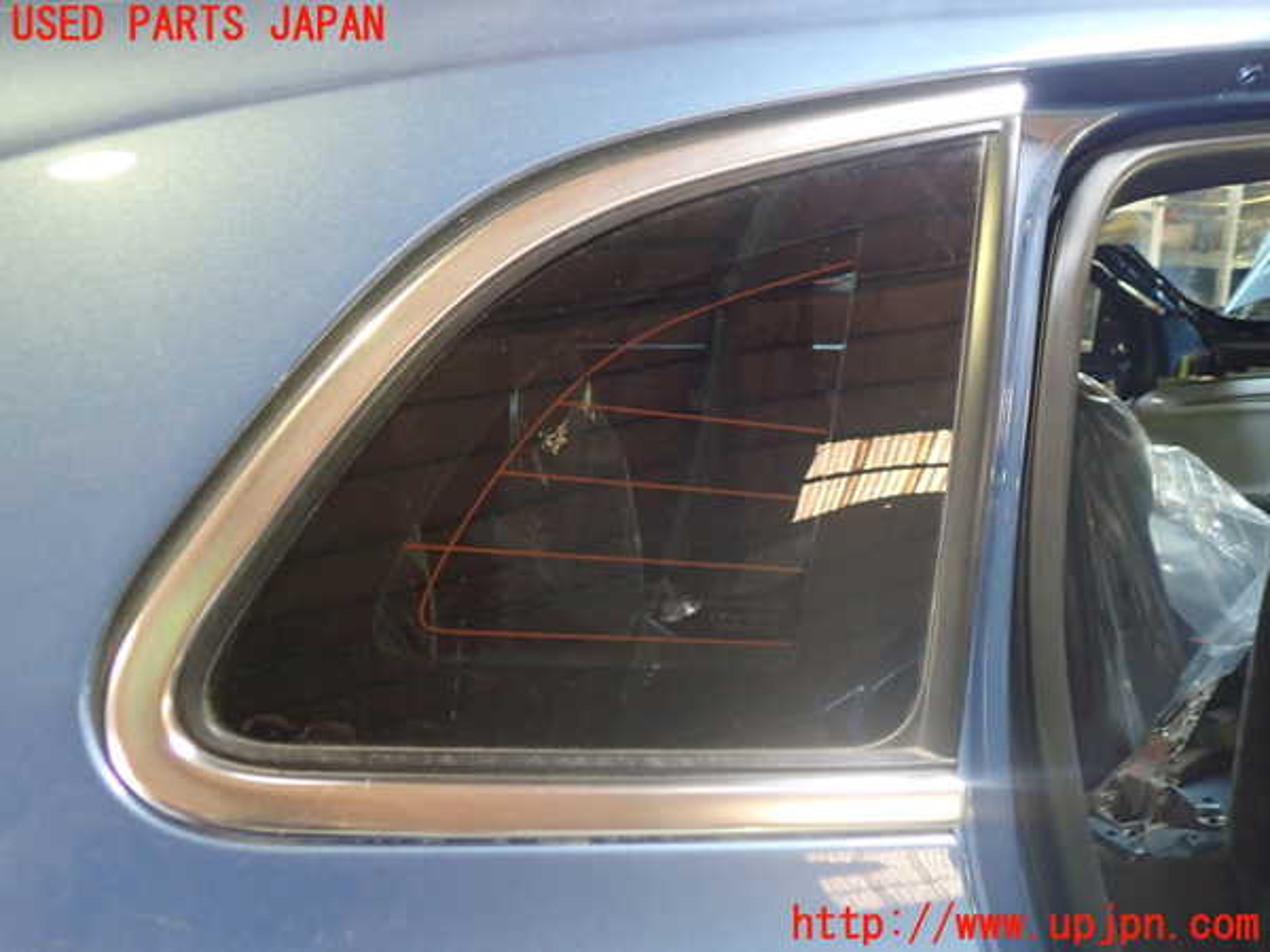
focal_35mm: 30
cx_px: 635
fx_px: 1101
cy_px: 476
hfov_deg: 60.0
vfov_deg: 46.8
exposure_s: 1/30
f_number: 2.3
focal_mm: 5.4
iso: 800
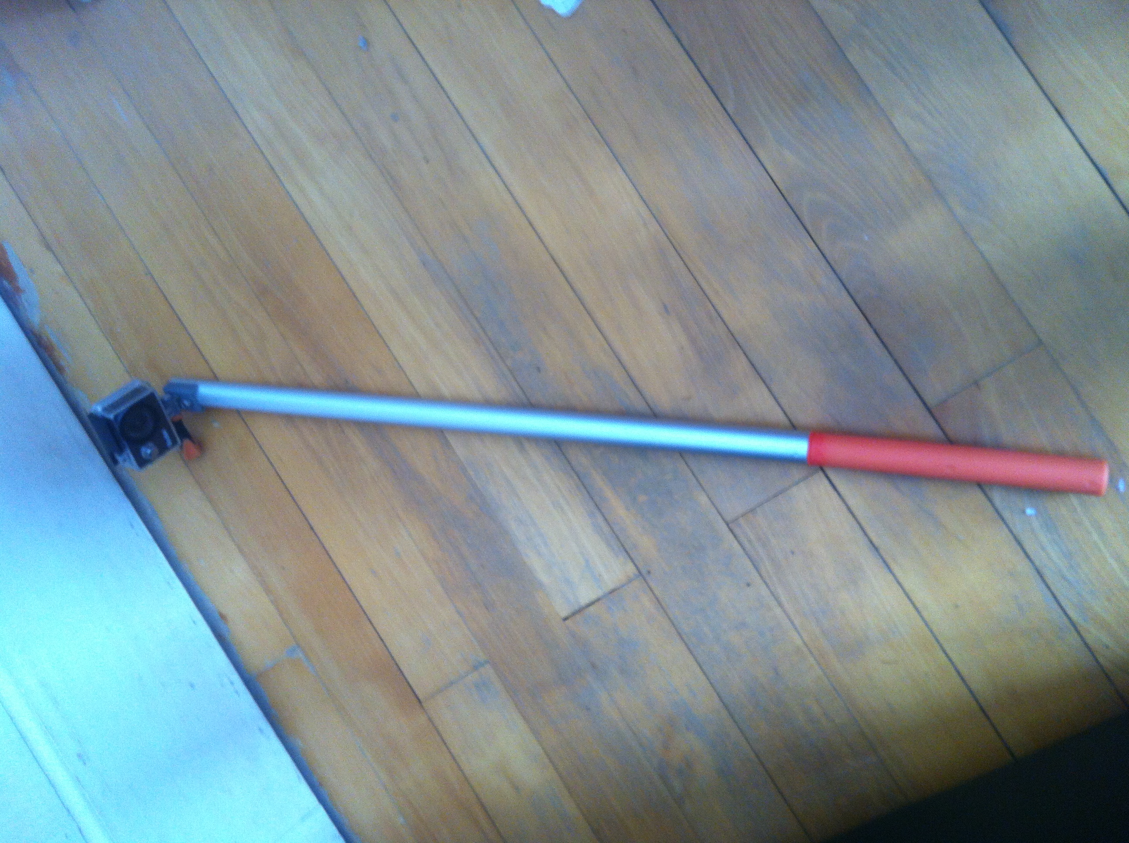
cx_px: 564
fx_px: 1140
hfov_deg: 52.7
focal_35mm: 35
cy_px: 422
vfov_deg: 40.6
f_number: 2.8
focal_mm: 3.85
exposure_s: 1/15
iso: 125
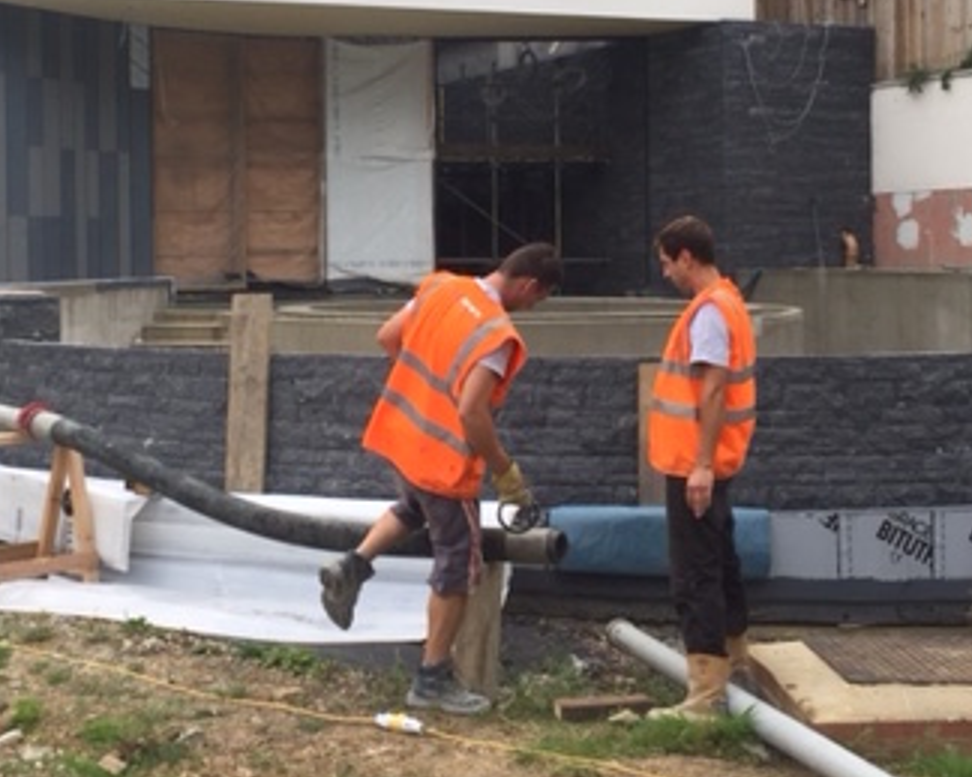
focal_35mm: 56
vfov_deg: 27.0
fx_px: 1610
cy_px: 270
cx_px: 396
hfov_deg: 33.5
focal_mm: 4.15
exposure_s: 1/638
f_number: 2.2
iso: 32
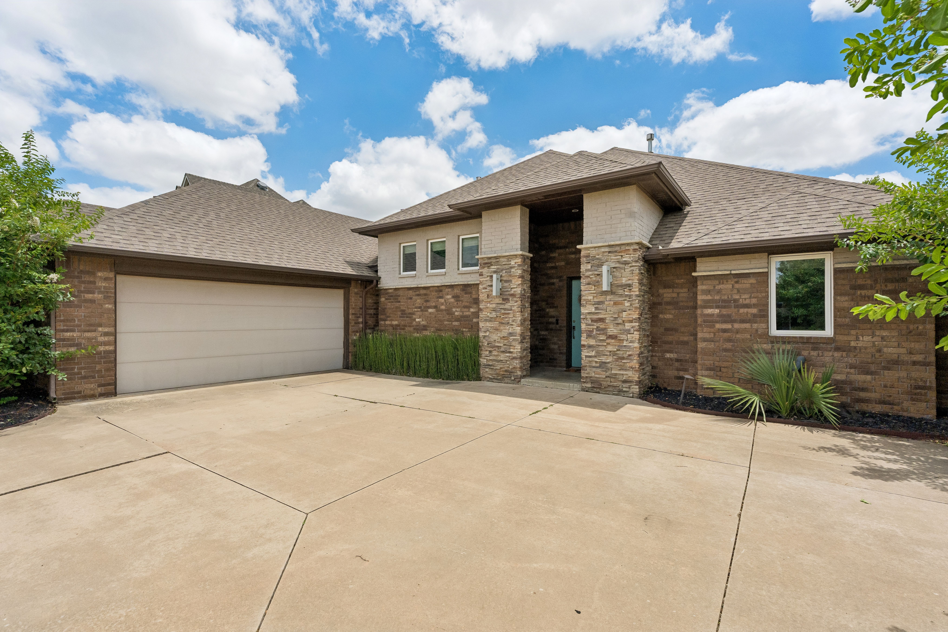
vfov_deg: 73.7
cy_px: 316
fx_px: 421
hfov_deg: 96.7
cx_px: 474
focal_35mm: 16
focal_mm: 16
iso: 800
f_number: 8
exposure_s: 1/3200
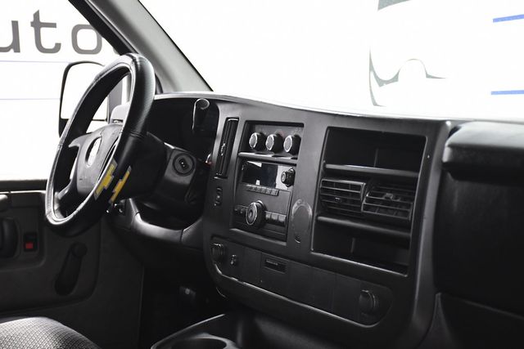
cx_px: 262
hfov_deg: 30.1
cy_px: 174
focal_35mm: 67
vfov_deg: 20.3
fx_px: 975
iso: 2500
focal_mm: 45
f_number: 4.5
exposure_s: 1/100
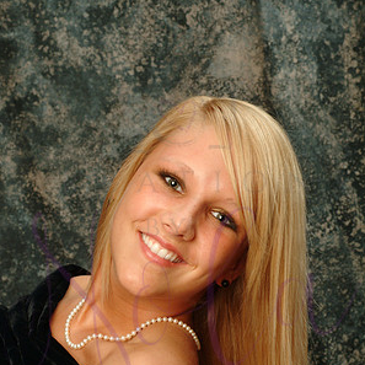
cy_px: 225
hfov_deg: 11.4
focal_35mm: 153
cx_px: 182
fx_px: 1821
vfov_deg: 11.4
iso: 400
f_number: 13
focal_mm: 79
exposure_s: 1/125
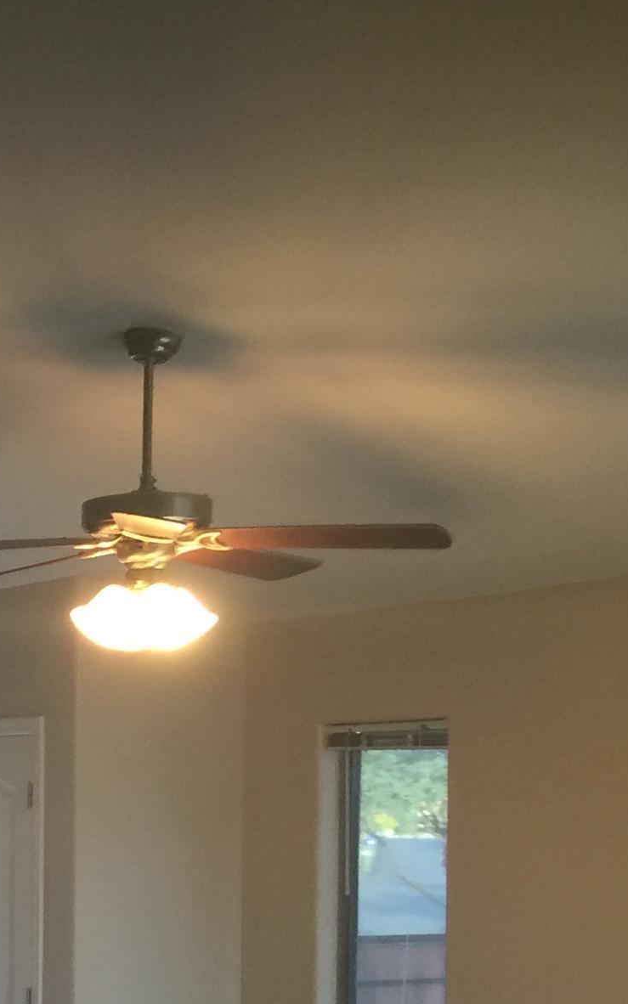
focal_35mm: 78
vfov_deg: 25.9
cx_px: -396
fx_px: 2135
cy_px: 826
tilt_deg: +2.4
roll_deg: -0.9
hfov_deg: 15.1
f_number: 2.2
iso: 50
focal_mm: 4.15
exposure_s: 1/15
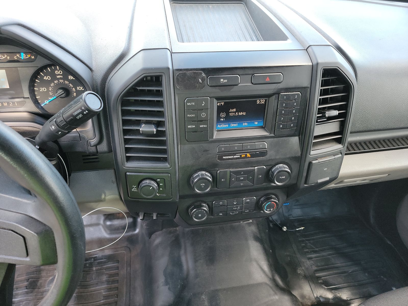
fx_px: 283
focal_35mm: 24
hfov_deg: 71.6
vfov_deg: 56.8
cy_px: 153
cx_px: 204
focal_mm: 6.7
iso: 235
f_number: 1.8
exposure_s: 1/59
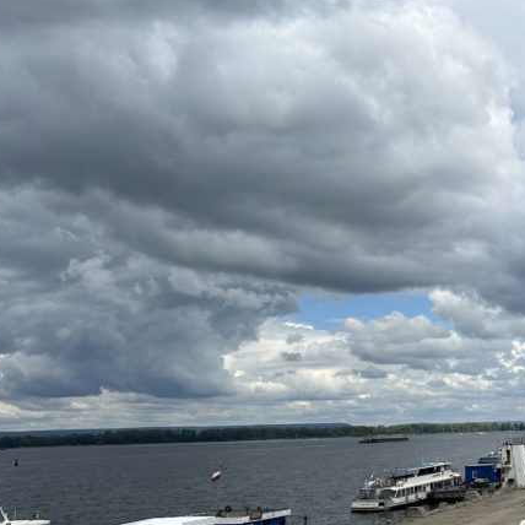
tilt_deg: +6.4
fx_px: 944
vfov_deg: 30.9
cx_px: 570
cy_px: 330
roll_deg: +2.4
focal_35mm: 55
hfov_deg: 28.4
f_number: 1.5
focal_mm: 5.7
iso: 50
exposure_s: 1/8696
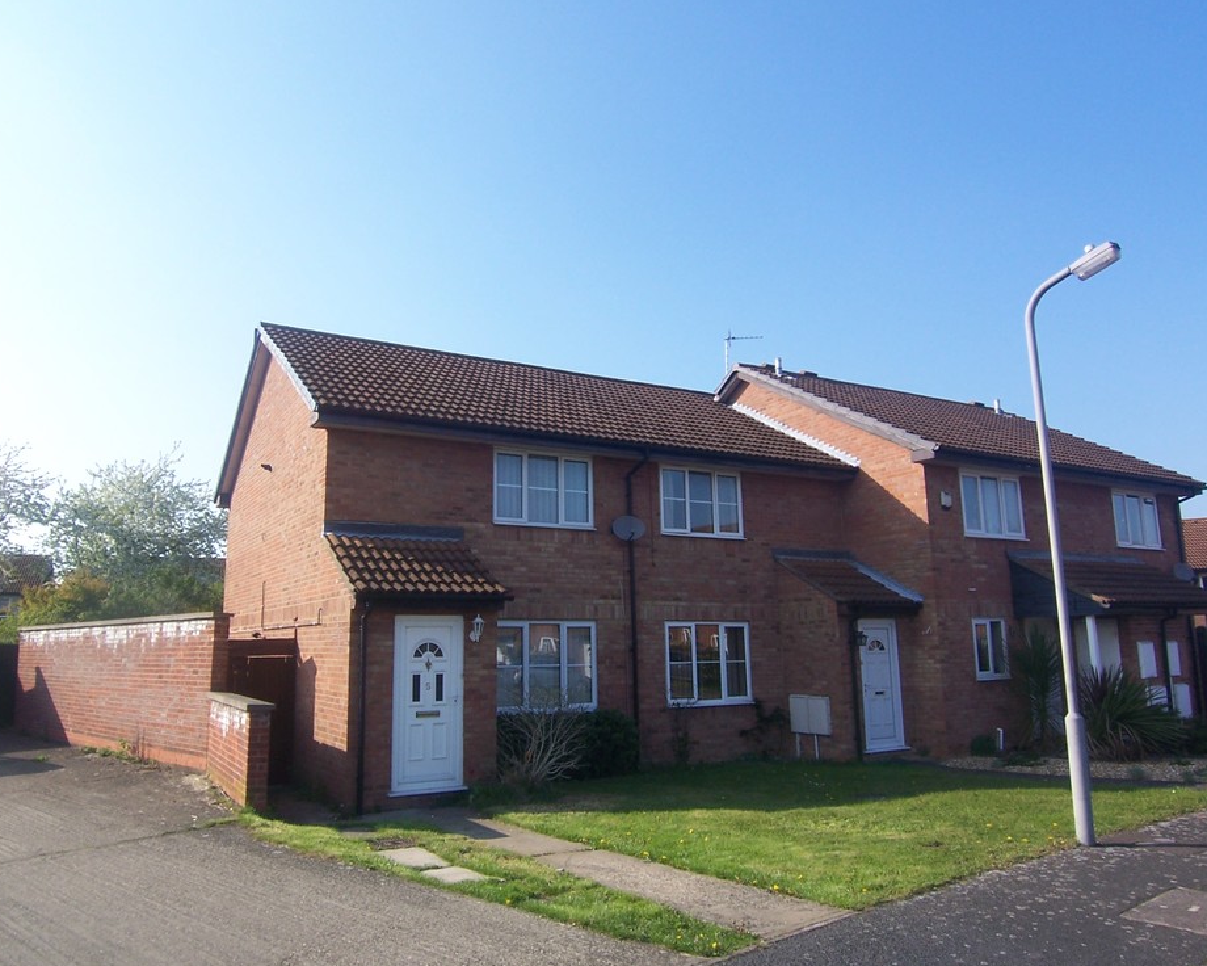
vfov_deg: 56.8
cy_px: 478
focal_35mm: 25
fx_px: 893
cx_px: 547
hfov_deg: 68.0
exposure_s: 1/160
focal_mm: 3.8
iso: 64
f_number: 5.6
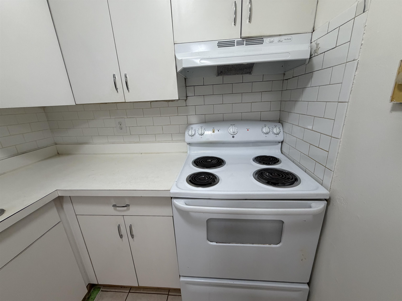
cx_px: 201
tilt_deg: -18.0
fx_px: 163
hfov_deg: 102.1
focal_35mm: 14
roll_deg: +1.7
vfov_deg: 85.7
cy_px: 150
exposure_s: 1/120
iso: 250
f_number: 2.2
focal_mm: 2.22
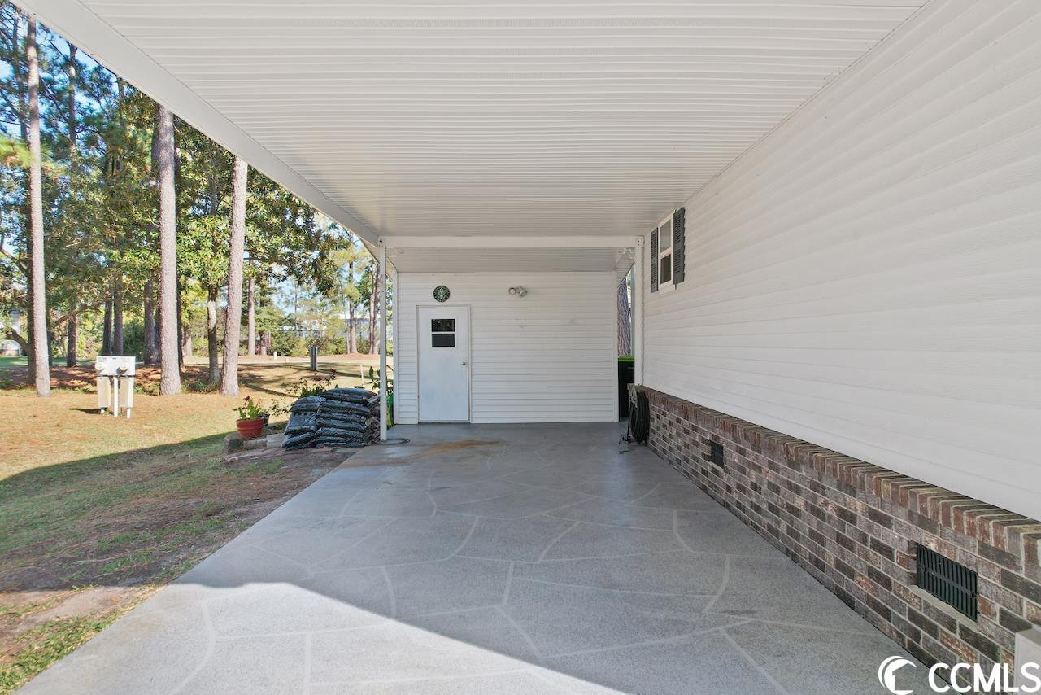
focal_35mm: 22
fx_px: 636
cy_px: 348
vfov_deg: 57.3
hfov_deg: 78.6
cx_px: 520
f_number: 2.8
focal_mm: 8.38
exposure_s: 1/15
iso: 100
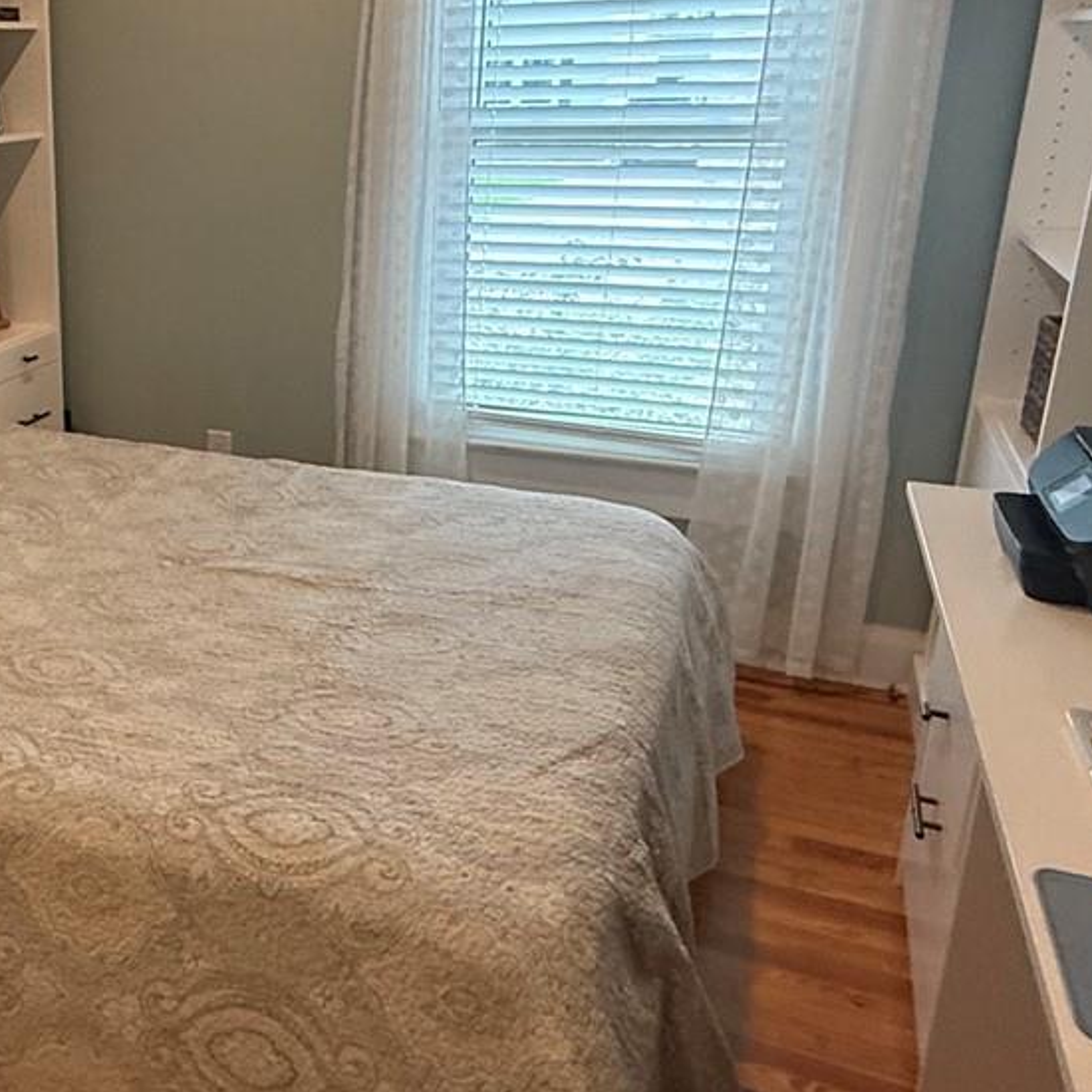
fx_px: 1285
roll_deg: +1.7
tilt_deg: -16.1
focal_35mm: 36
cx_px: 103
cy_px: 445
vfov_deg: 45.8
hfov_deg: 42.2
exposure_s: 1/120
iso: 400
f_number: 2.2
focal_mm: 2.22
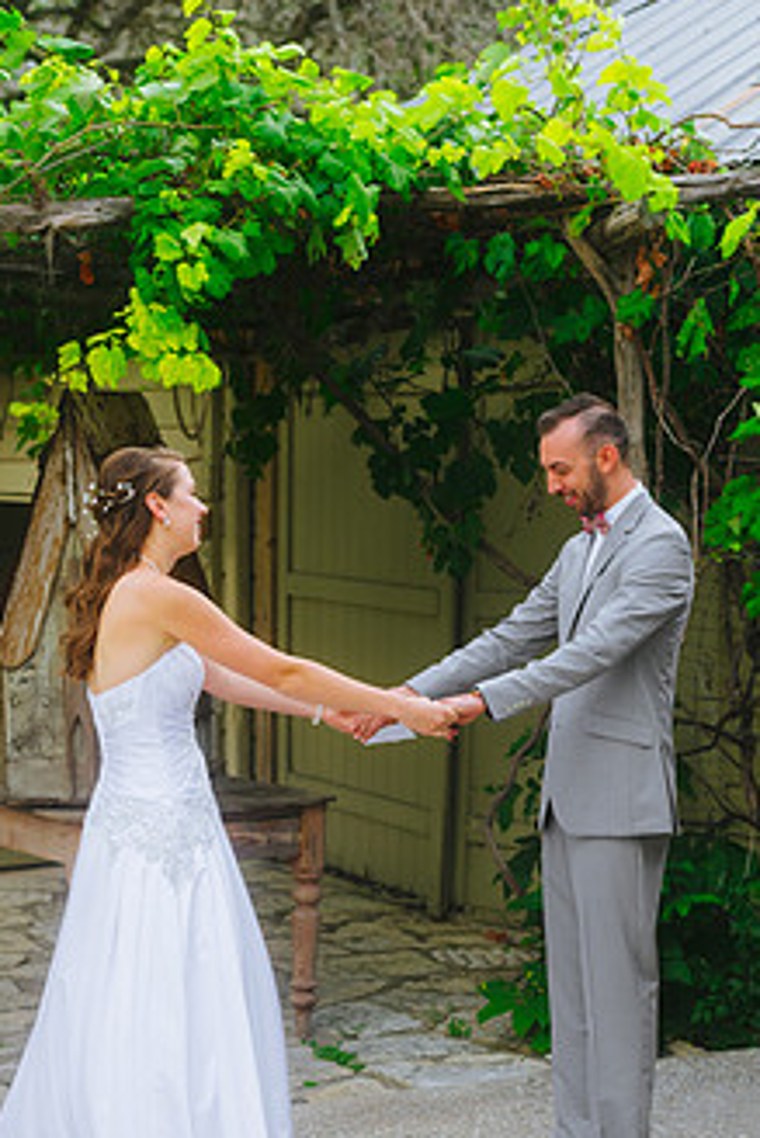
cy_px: 708
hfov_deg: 14.3
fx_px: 3037
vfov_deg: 21.2
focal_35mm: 96
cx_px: 375
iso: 200
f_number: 2.8
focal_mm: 70
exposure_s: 1/800
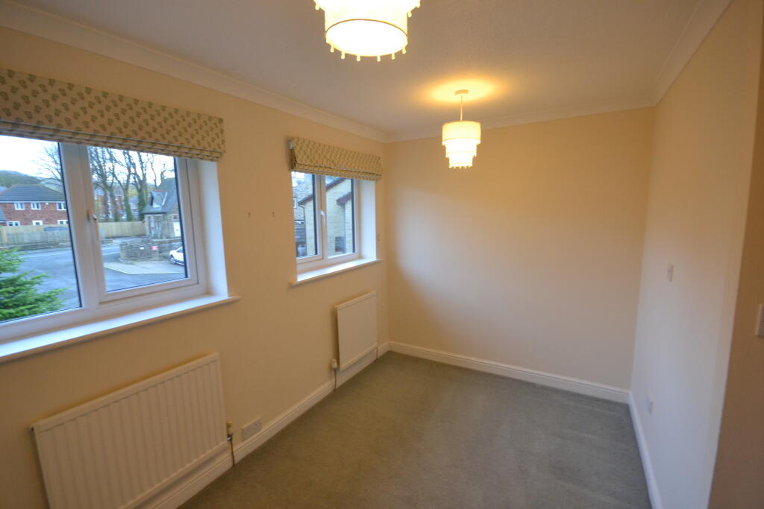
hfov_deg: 100.4
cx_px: 382
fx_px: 318
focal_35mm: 15
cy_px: 254
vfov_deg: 77.3
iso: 1600
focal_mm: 10
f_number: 7.1
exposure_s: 1/10
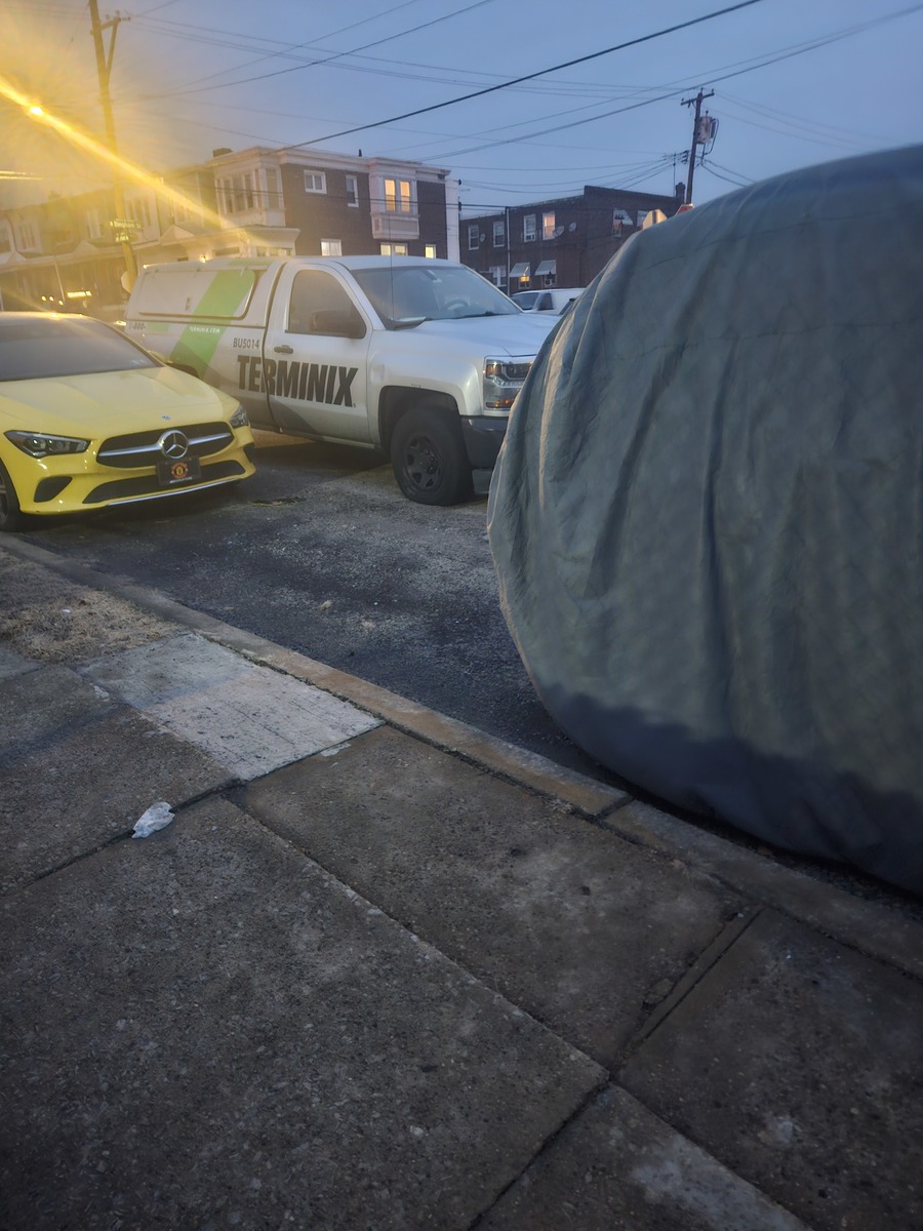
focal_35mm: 23
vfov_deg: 73.9
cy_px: 616
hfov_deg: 58.9
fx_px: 818
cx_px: 462
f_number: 1.8
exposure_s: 1/15
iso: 1600
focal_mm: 5.4
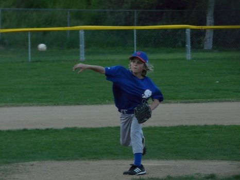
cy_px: 90
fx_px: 1783
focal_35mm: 257
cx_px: 120
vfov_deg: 5.8
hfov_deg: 7.7
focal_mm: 42.2
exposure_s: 1/500
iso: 400
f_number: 3.6
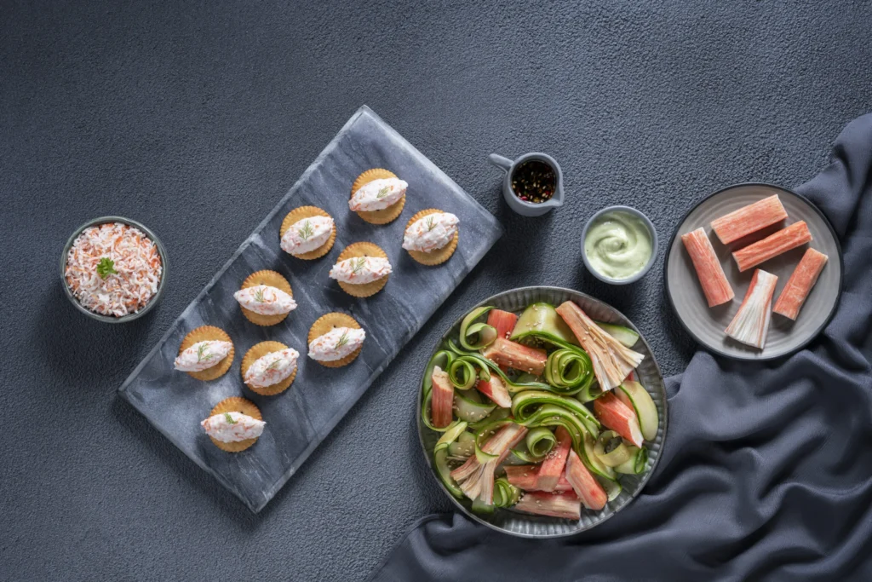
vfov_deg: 16.1
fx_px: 2059
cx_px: 436
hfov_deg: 23.9
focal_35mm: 85
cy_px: 291
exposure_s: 1/125
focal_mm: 85
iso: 100
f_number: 8
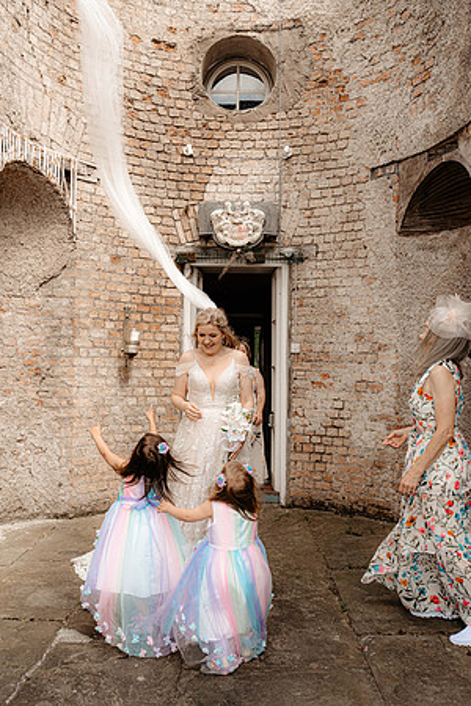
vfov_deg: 54.4
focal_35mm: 35
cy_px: 353
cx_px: 236
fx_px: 687
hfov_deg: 37.9
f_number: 5
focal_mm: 35
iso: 200
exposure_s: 1/320
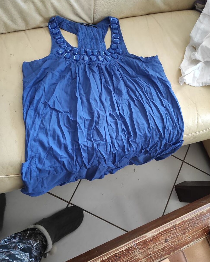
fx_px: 210
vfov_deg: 64.0
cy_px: 141
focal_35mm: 27
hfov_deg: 53.2
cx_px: 104
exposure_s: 1/33
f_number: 1.89
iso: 681
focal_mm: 5.43
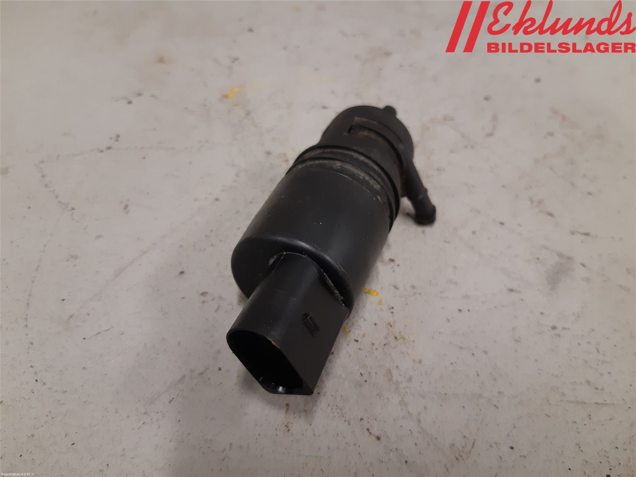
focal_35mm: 26
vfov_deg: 53.1
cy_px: 238
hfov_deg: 67.3
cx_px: 318
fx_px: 478
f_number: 1.7
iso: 160
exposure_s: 1/60
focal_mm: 3.93
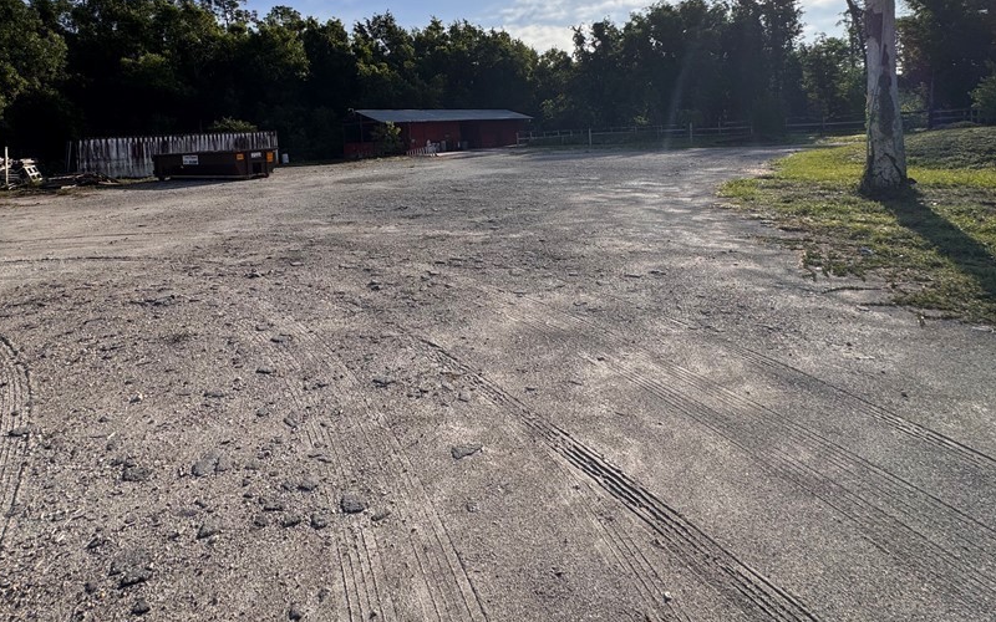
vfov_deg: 58.7
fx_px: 516
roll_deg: +3.7
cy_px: 149
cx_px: 403
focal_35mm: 19
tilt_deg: -1.6
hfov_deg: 87.0
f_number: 2.2
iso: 40
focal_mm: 2.22
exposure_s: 1/1880
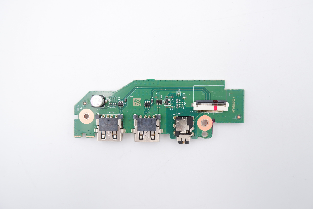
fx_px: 200
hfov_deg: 76.1
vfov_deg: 55.1
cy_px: 104
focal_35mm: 23
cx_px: 156
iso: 800
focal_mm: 15
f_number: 5.6
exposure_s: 1/140
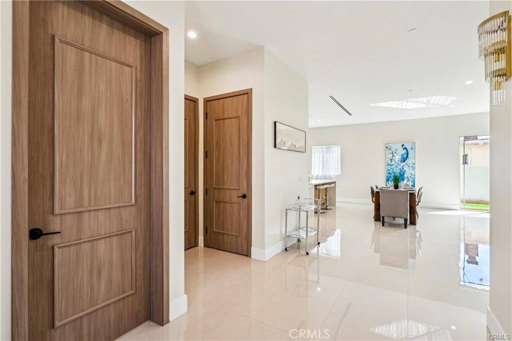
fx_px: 227
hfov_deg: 96.8
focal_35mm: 16
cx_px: 256
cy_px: 170
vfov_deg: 73.7
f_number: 8
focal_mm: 10.5
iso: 160
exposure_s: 1/15
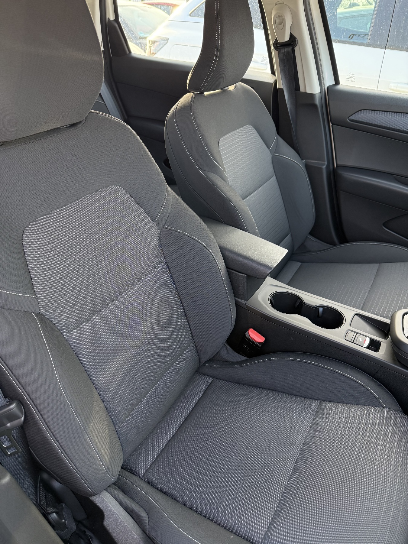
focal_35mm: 24
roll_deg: -1.2
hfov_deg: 56.8
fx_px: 377
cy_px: 272
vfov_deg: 71.6
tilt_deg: -33.8
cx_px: 204
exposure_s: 1/141
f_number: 1.78
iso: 200
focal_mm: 6.76
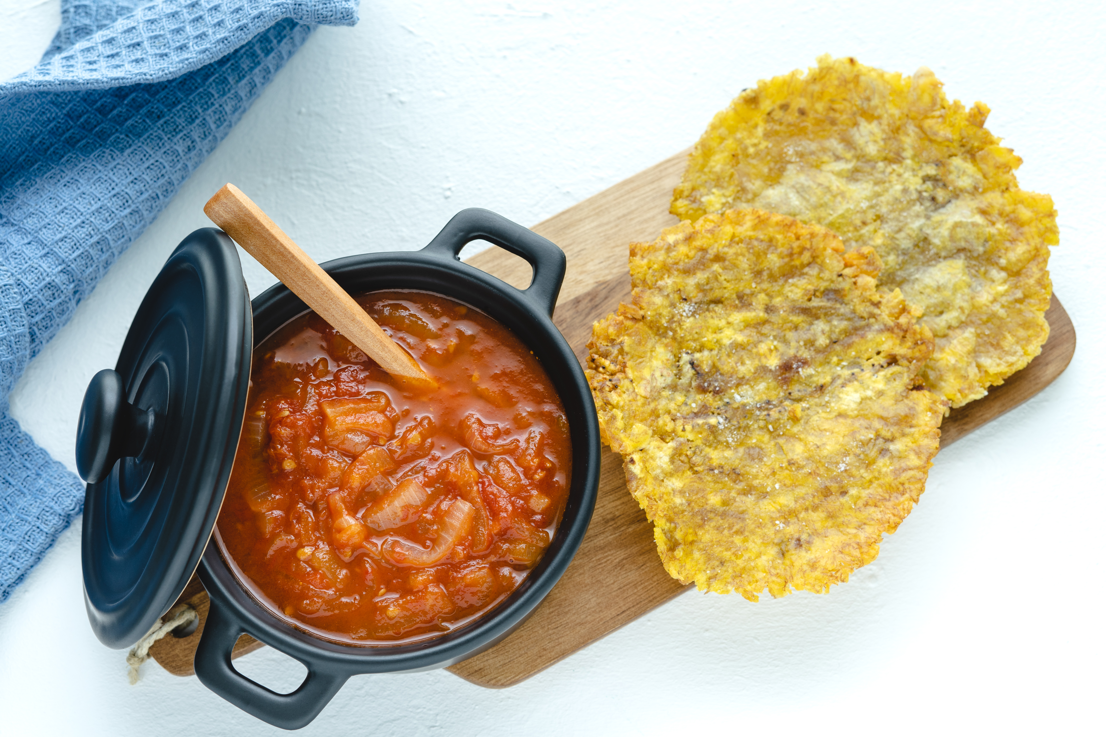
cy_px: 368
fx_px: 1536
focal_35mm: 50
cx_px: 553
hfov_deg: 39.6
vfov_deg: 27.0
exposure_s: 1/6
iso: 100
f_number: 7.1
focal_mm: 50
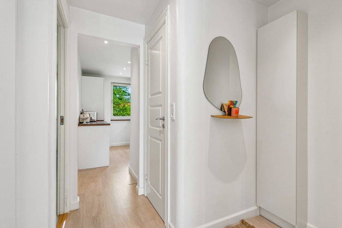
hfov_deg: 90.0
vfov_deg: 67.4
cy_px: 114
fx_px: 171
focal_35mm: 18
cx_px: 171
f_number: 13
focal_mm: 18
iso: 400
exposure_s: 1/13
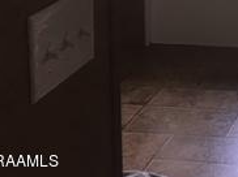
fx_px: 700
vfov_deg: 13.3
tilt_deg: -6.7
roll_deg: -0.4
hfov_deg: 17.4
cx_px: 352
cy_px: -125
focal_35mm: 102
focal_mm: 4.15
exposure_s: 1/30
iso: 25
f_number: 2.2
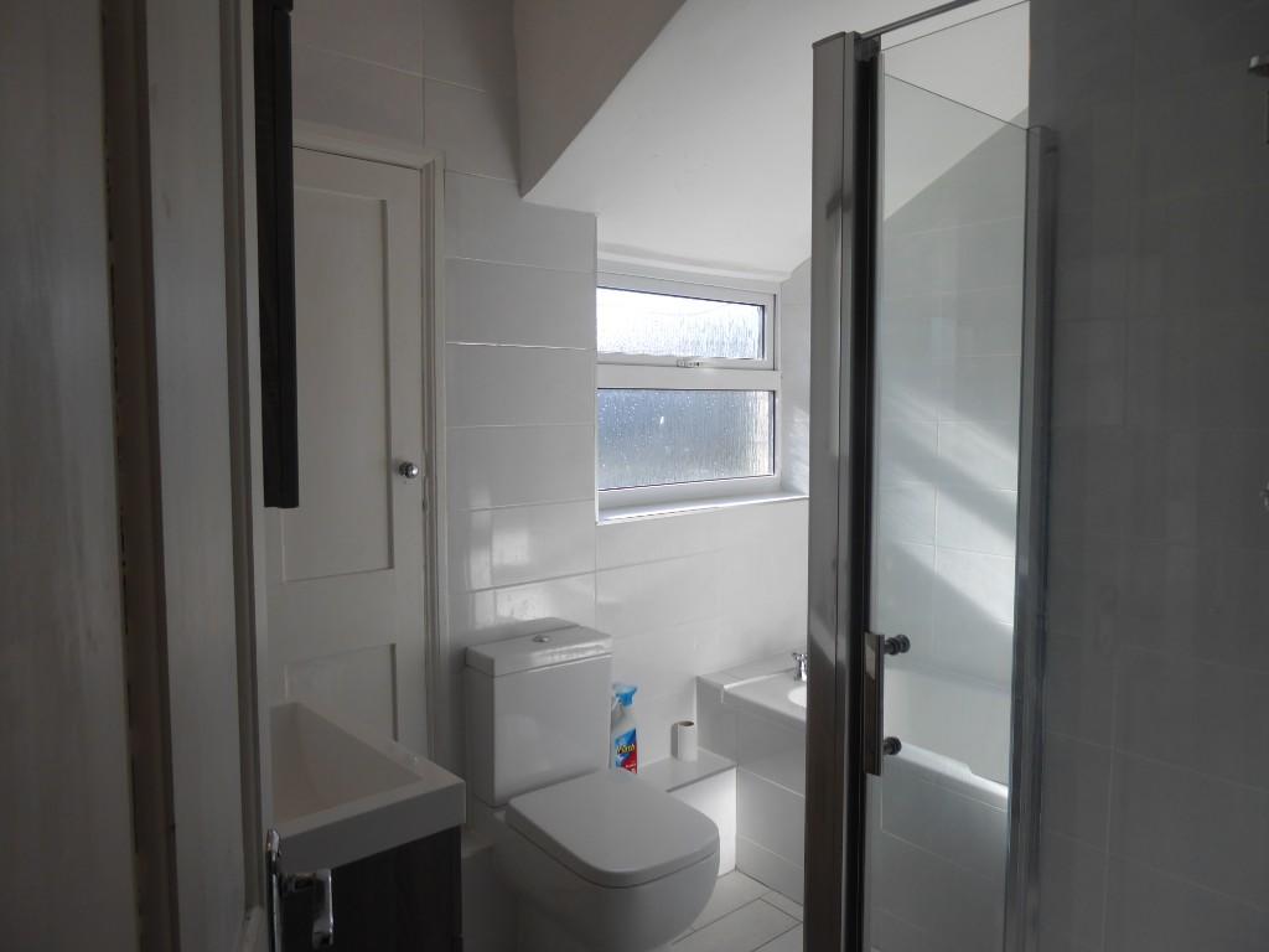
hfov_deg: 69.4
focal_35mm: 25
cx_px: 634
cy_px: 476
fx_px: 916
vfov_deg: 54.9
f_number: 3.3
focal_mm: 4.3
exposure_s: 1/160
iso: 80
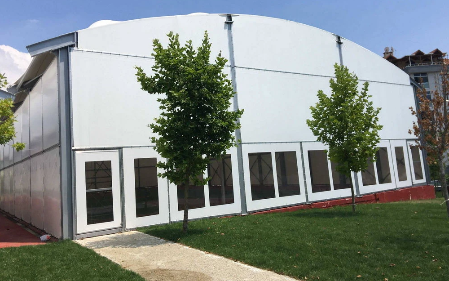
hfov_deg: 61.2
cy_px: 117
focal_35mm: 31
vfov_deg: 40.5
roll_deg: +4.1
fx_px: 379
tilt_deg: +9.7
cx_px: 224
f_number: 2.2
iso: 25
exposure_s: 1/2262
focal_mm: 4.15
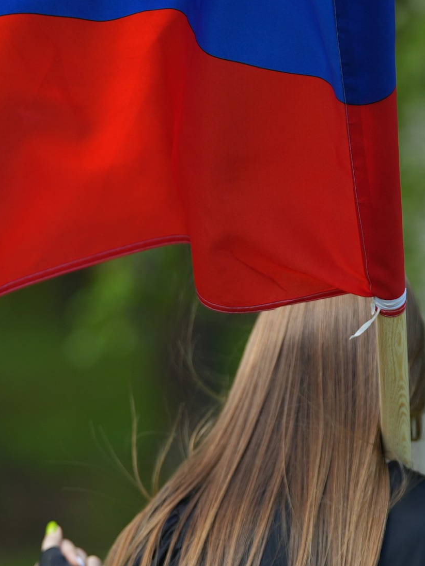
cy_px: 563
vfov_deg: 6.9
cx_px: 171
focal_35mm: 286
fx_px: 4681
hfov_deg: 5.2
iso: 100
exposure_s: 1/1600
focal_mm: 85
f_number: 1.4
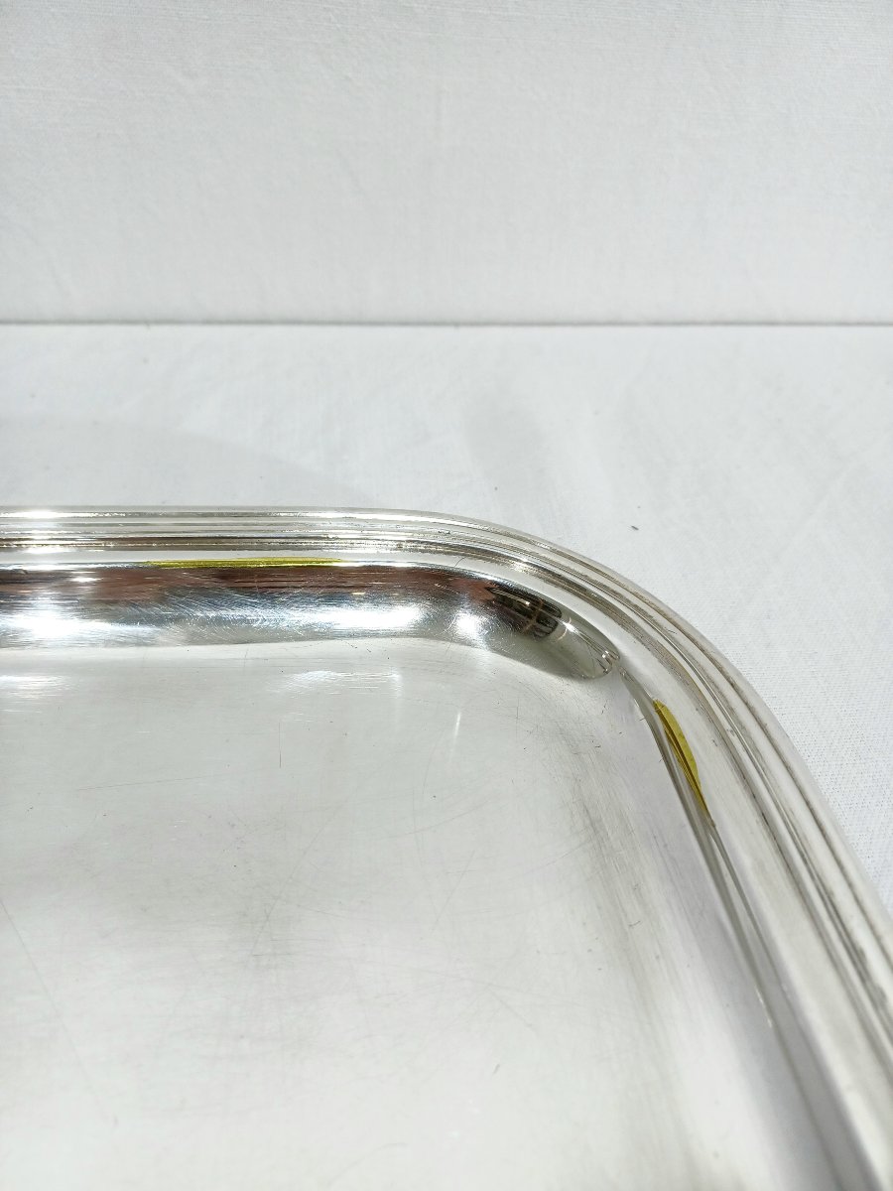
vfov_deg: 69.4
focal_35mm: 25
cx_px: 446
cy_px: 596
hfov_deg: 54.9
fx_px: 860
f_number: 1.8
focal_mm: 4.6
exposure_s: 1/50
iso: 50
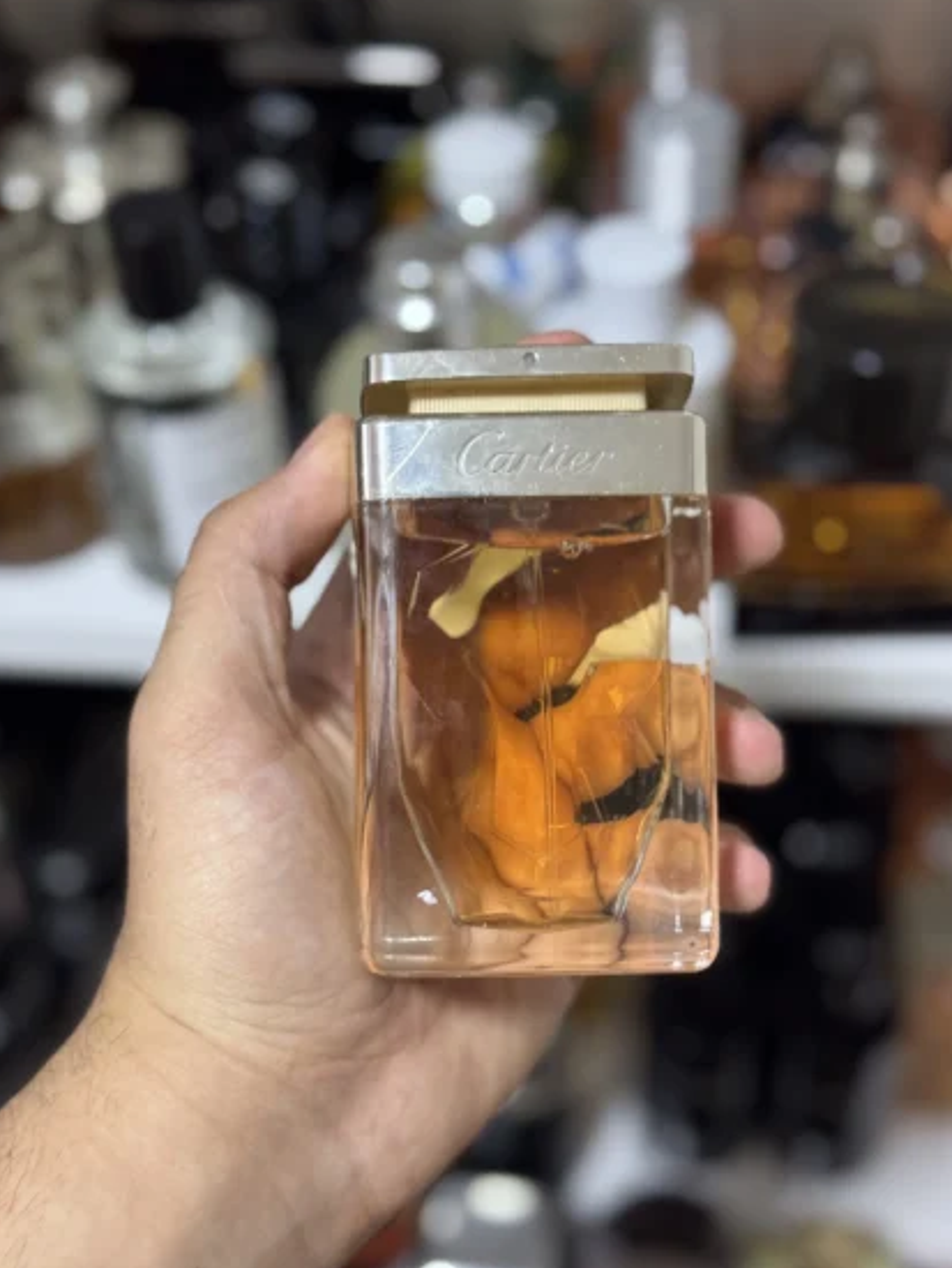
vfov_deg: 38.2
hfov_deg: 29.1
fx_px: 1832
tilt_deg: -42.0
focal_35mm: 50
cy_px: 644
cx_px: 477
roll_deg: +0.6
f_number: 1.78
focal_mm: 6.76
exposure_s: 1/50
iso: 250
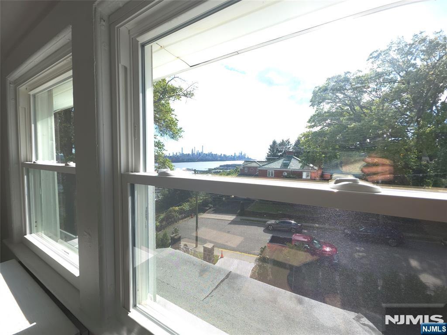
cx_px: 224
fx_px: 168
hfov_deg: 106.2
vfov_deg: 89.9
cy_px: 168
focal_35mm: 13
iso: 16
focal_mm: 2.2
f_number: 1.9
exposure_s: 1/180
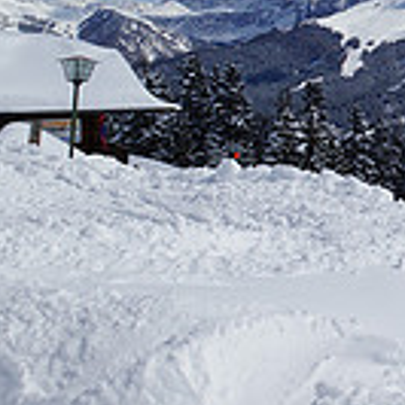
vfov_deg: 19.1
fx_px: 1178
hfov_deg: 15.6
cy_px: 26
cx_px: 804
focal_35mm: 89
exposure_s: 1/1000
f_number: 8
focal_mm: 16
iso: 100
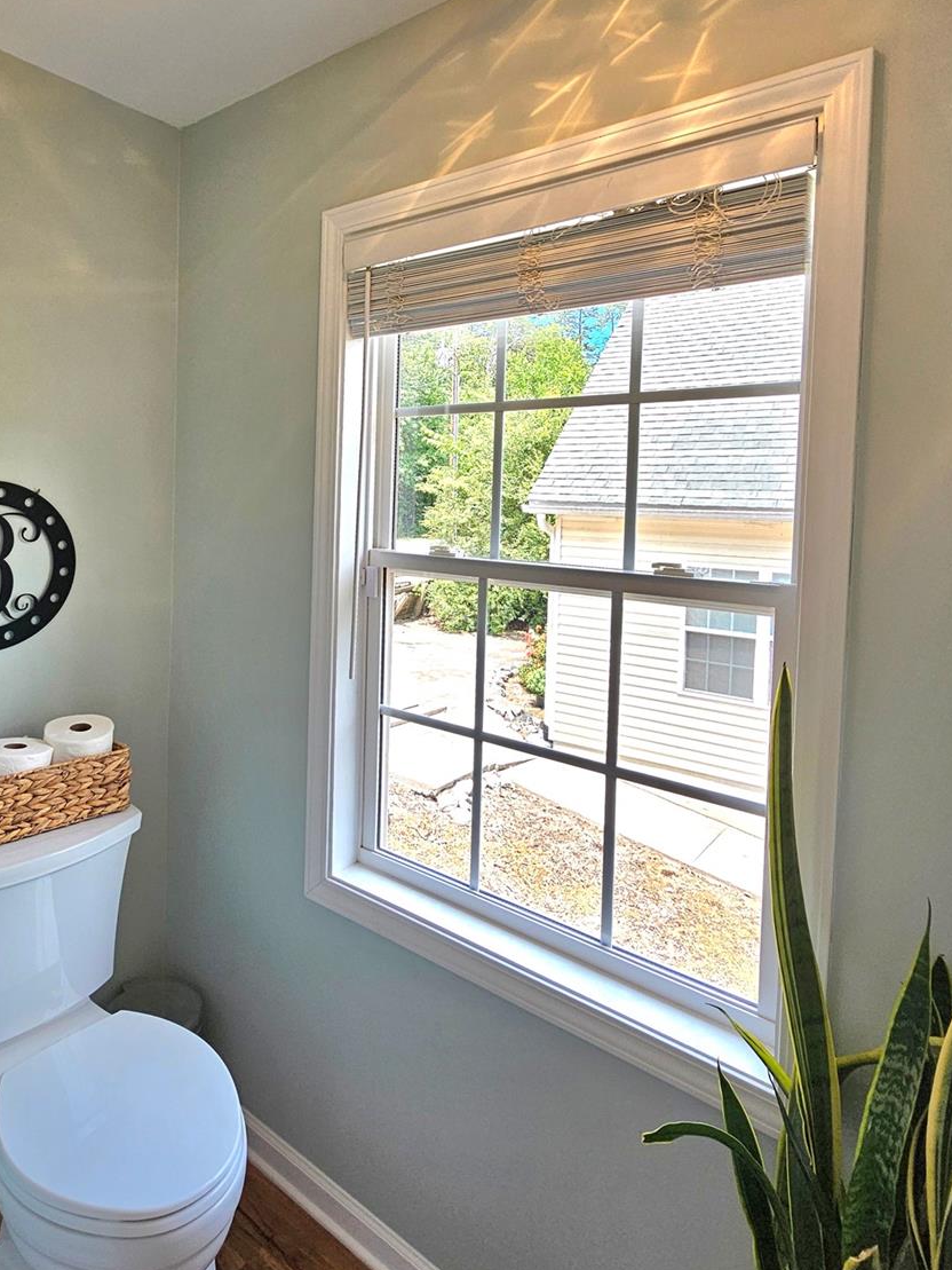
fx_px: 660
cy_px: 523
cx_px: 416
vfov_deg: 86.9
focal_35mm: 18
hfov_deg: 71.3
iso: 50
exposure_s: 1/256
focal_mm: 2.2
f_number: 2.2
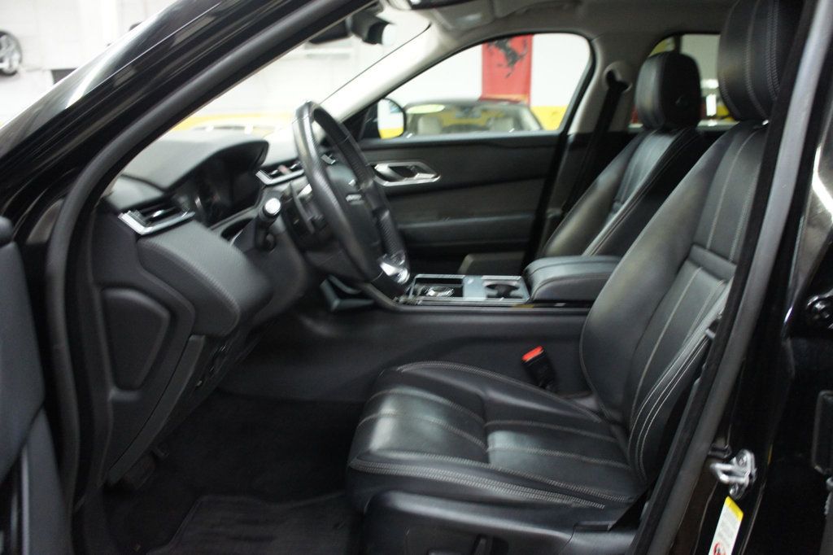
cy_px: 278
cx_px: 416
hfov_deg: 67.4
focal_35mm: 27
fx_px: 625
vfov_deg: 47.9
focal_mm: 18
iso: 1250
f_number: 3.5
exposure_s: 1/30
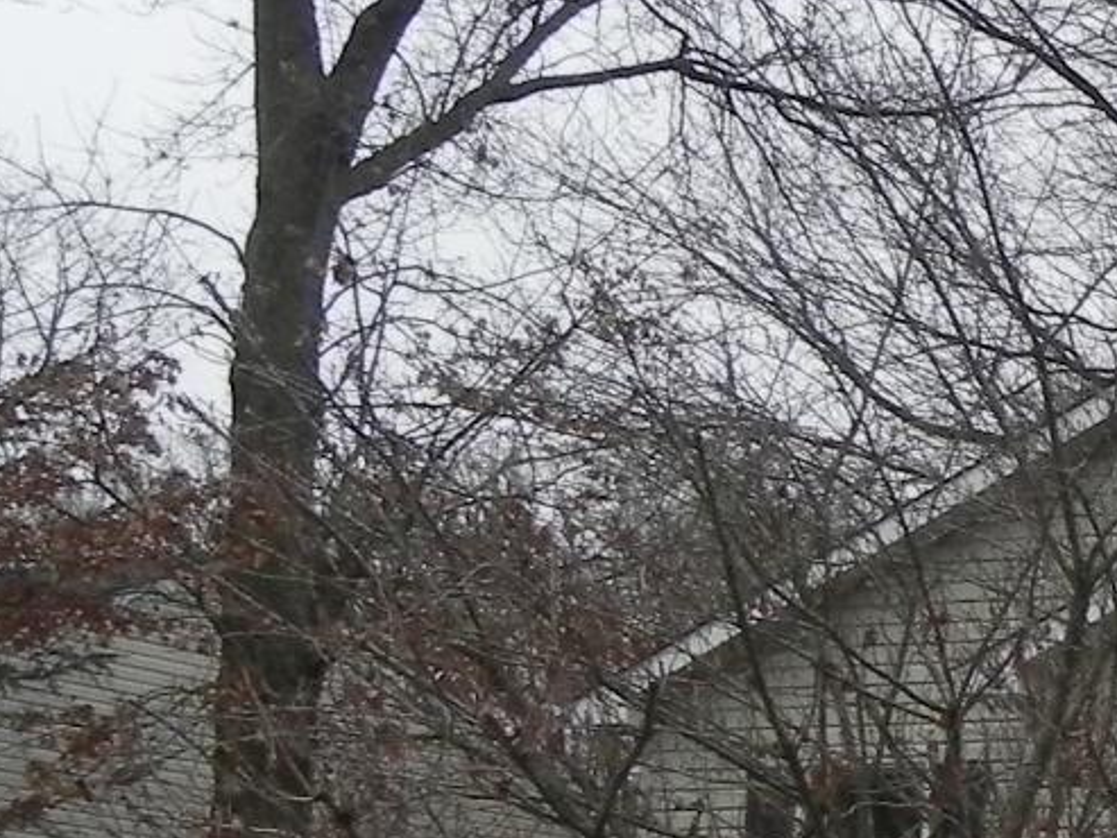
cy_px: 1028
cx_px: 2198
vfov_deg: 13.3
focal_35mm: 108
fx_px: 3486
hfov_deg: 15.0
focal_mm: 4.6
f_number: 5
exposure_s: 1/160
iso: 160
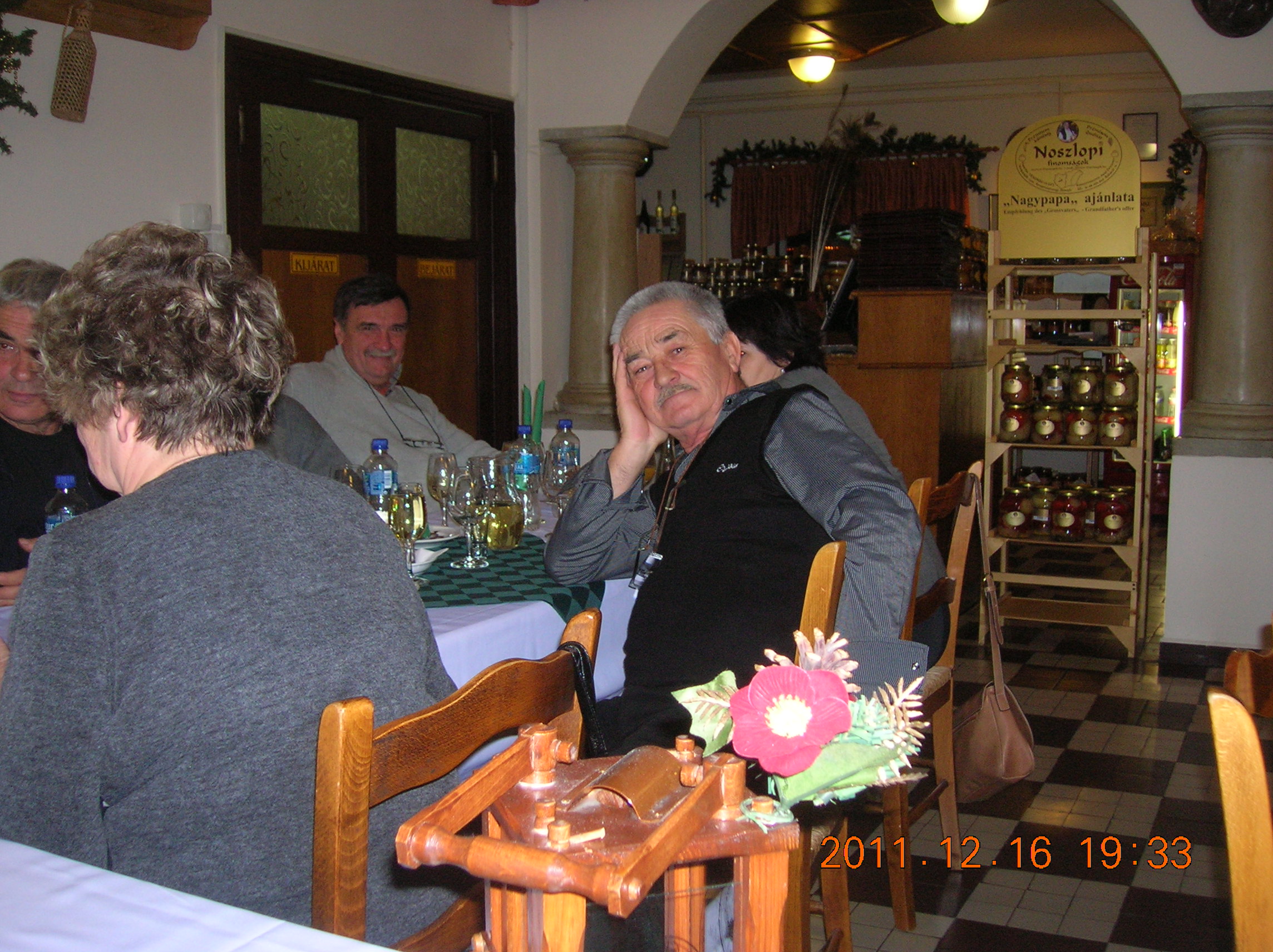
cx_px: 636
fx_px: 1323
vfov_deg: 39.6
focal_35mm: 36
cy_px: 476
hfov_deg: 51.4
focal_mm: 6
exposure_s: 1/60.1
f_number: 2.9
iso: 121
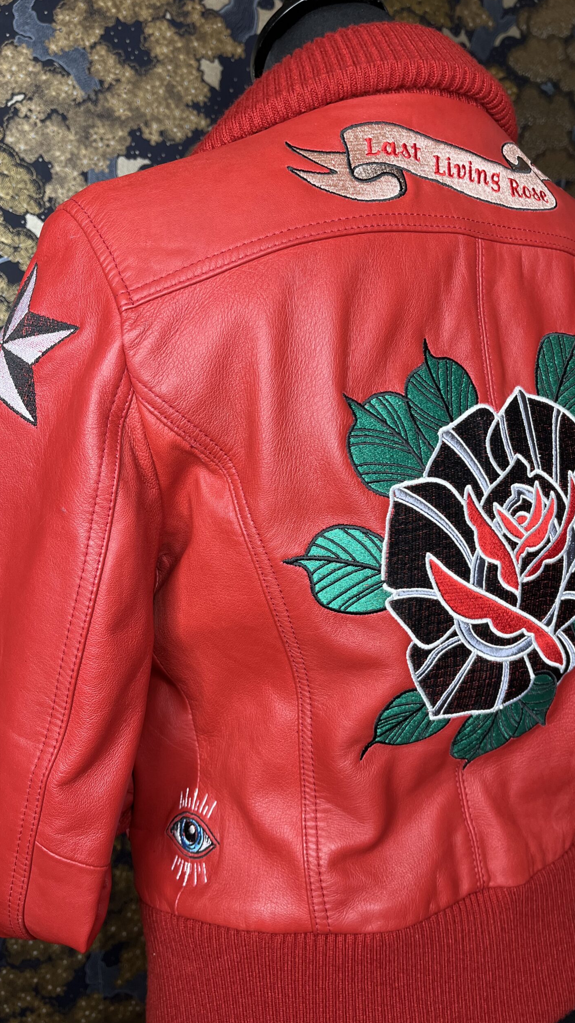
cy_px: 517
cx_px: 297
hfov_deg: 40.2
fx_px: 786
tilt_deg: -7.9
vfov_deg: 66.1
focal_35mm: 29
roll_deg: +3.3
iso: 125
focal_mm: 5.1
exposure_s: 1/100
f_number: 1.6
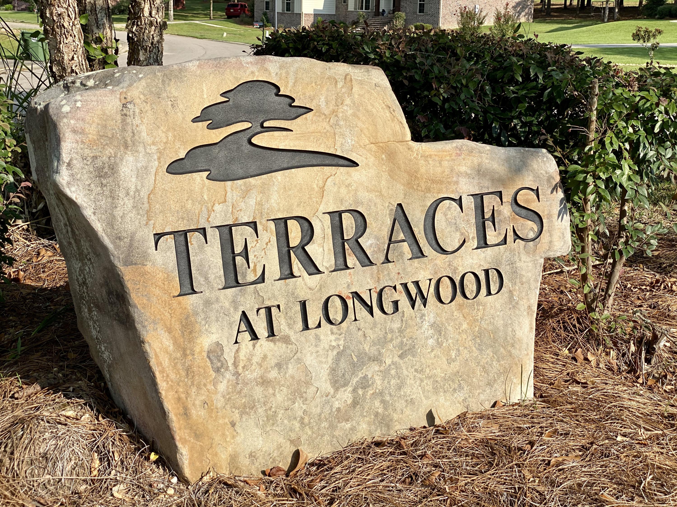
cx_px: 338
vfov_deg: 28.0
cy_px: 254
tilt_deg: -12.9
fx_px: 1017
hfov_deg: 36.8
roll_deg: -1.6
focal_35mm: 52
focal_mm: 6
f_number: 2
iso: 20
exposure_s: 1/1453
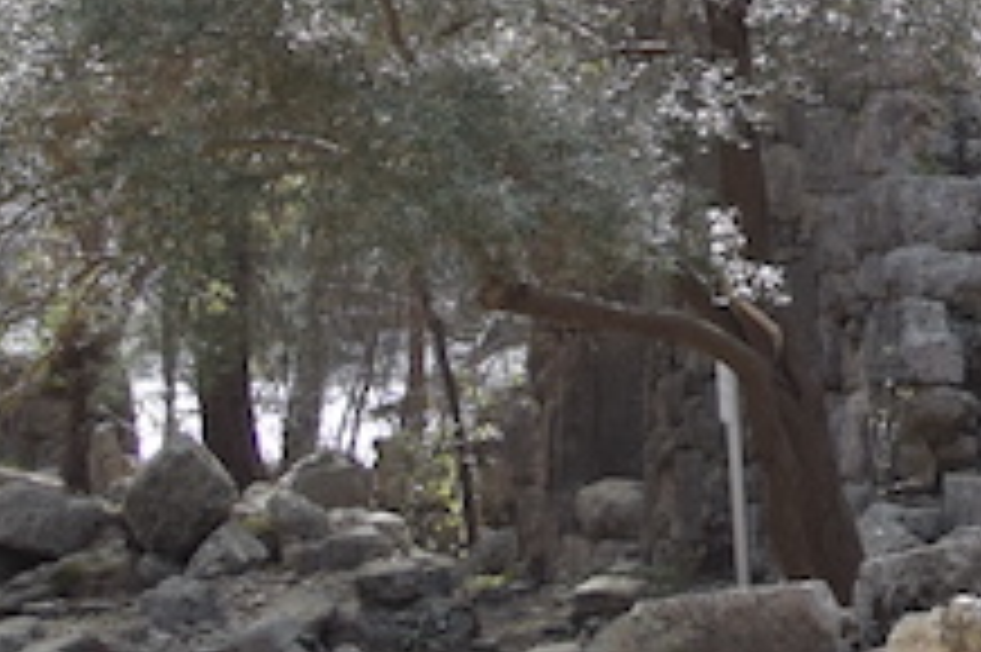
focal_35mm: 361
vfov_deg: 3.8
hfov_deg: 5.6
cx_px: 1557
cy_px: -427
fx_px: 9842
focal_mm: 35
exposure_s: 1/1600
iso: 400
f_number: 3.2
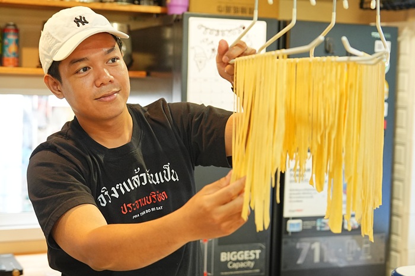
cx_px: 208
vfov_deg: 21.2
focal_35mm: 64
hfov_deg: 31.4
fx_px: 737
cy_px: 138
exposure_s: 1/125
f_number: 2.8
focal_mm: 43
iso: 1600
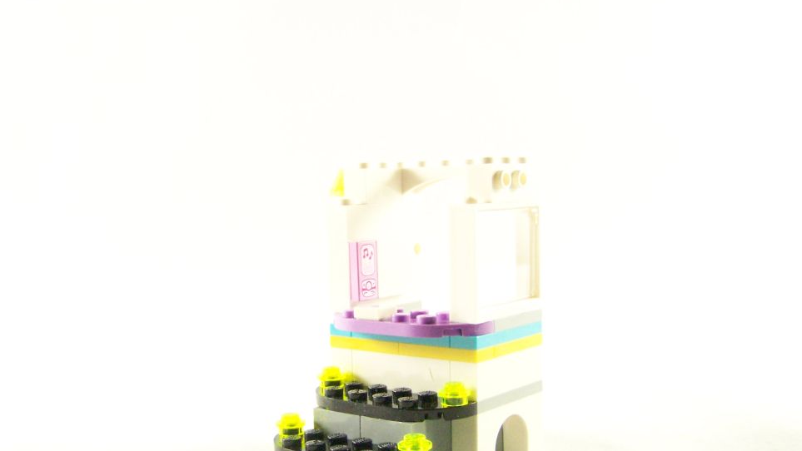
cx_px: 412
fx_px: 936
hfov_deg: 46.4
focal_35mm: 44
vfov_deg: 27.1
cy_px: 256
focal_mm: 6.3
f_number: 3.2
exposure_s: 1/60
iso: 400
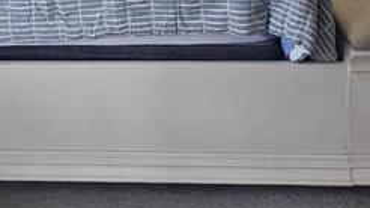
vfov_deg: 14.9
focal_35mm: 59
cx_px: 35
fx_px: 578
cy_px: -255
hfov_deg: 33.5
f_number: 2.2
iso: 160
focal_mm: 2.2
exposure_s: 1/60
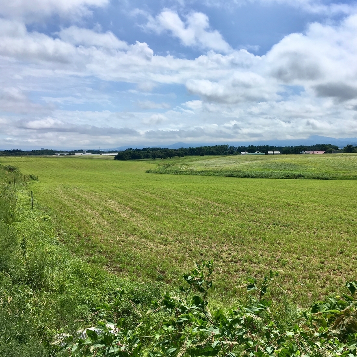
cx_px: 218
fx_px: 408
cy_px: 179
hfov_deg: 46.9
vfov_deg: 47.2
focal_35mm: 35
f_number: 2.2
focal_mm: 4.15
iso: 25
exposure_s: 1/3344
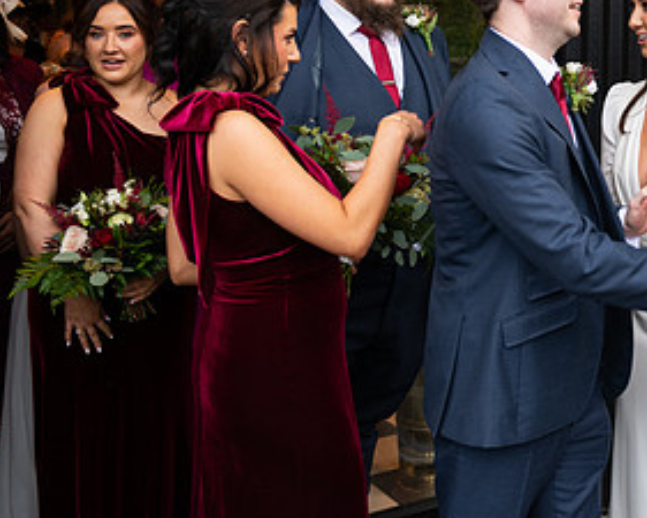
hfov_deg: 28.4
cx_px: 663
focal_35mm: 62
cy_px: 148
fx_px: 1188
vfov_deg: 24.4
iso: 320
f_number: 3.5
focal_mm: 32
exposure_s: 1/160
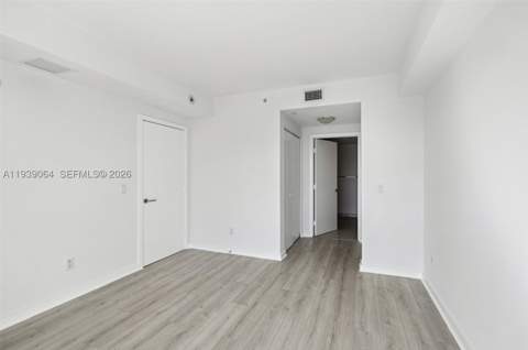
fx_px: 234
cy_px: 175
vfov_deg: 73.5
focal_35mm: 16
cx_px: 264
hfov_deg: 96.8
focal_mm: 16
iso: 100
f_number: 5.6
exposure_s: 1/125
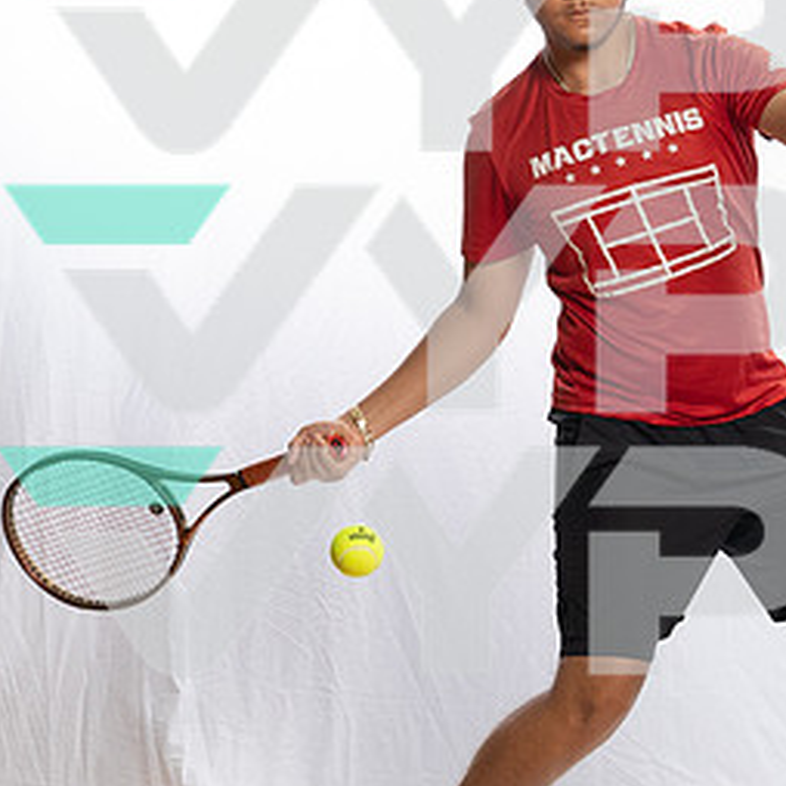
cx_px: 783
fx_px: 3648
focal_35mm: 142
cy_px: 428
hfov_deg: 12.2
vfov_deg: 12.3
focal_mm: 53
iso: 1250
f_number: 11
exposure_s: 1/250
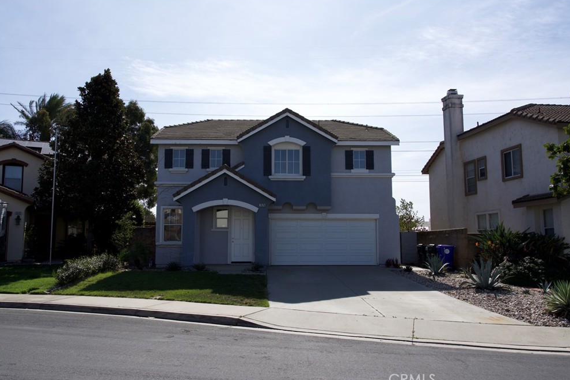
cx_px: 282
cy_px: 191
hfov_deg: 61.9
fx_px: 475
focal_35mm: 30
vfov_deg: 43.6
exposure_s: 1/640
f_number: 13
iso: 500
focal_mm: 29
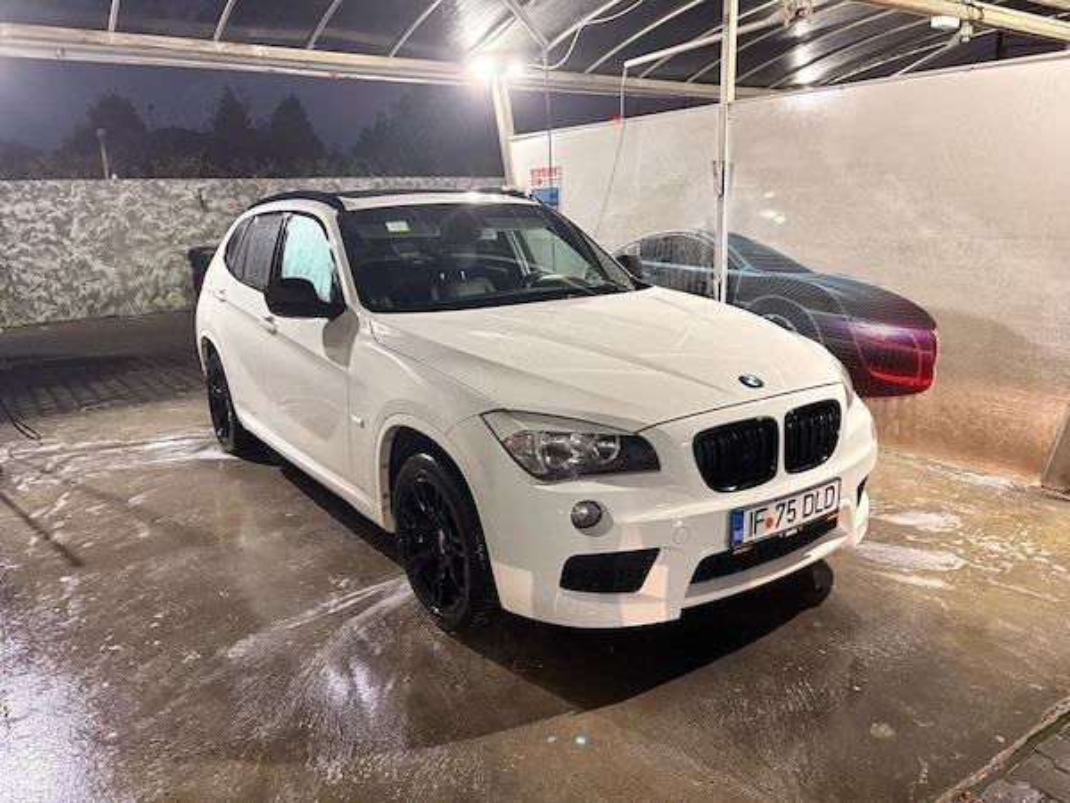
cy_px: 402
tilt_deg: -13.4
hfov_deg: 67.3
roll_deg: +2.0
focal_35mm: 26
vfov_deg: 53.1
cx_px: 535
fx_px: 804
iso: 320
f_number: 1.6
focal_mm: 5.96
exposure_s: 1/50
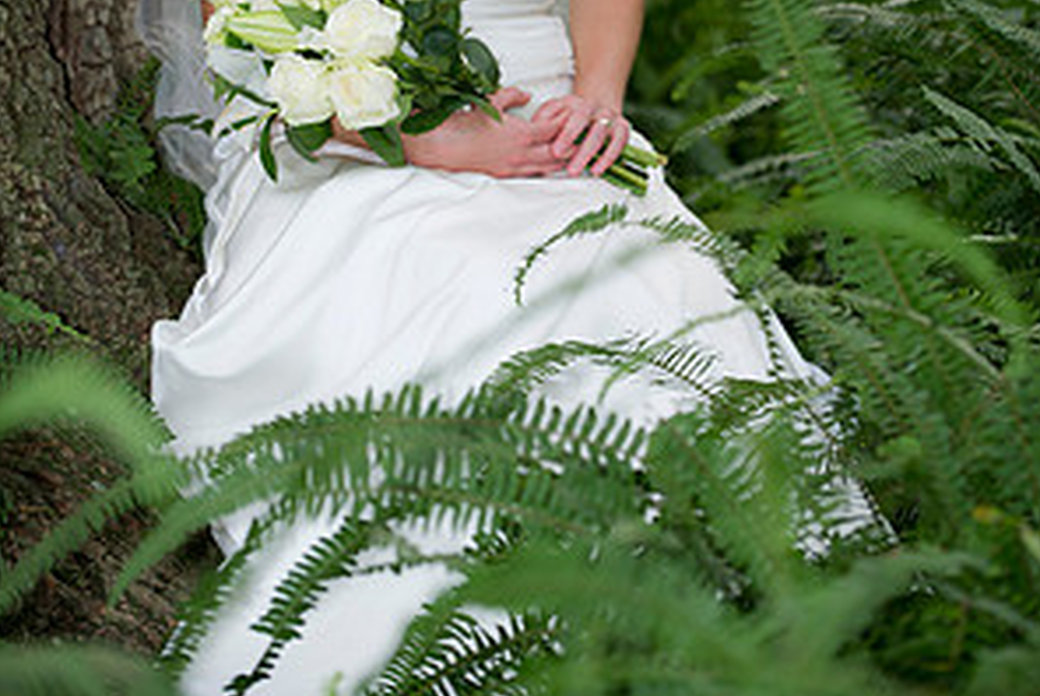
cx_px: 518
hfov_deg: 11.3
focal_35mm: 182
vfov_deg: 7.5
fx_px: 5263
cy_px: 112
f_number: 2.8
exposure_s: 1/200
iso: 400
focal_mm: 120
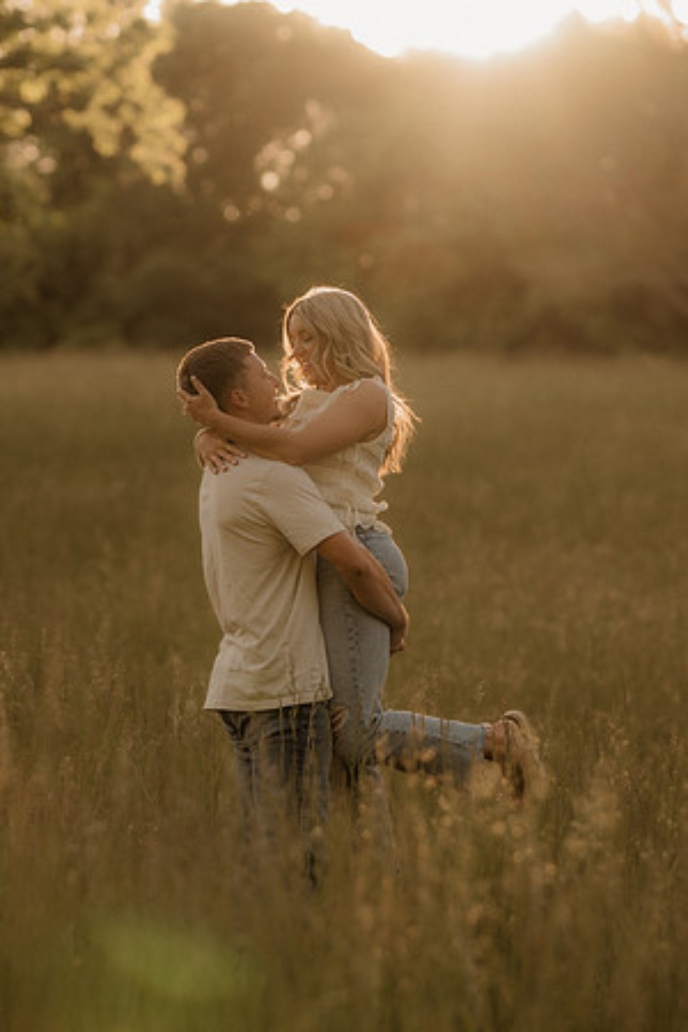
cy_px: 516
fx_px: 3640
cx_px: 344
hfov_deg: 10.8
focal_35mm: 127
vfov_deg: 16.1
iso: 250
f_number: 2
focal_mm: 85
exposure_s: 1/1250
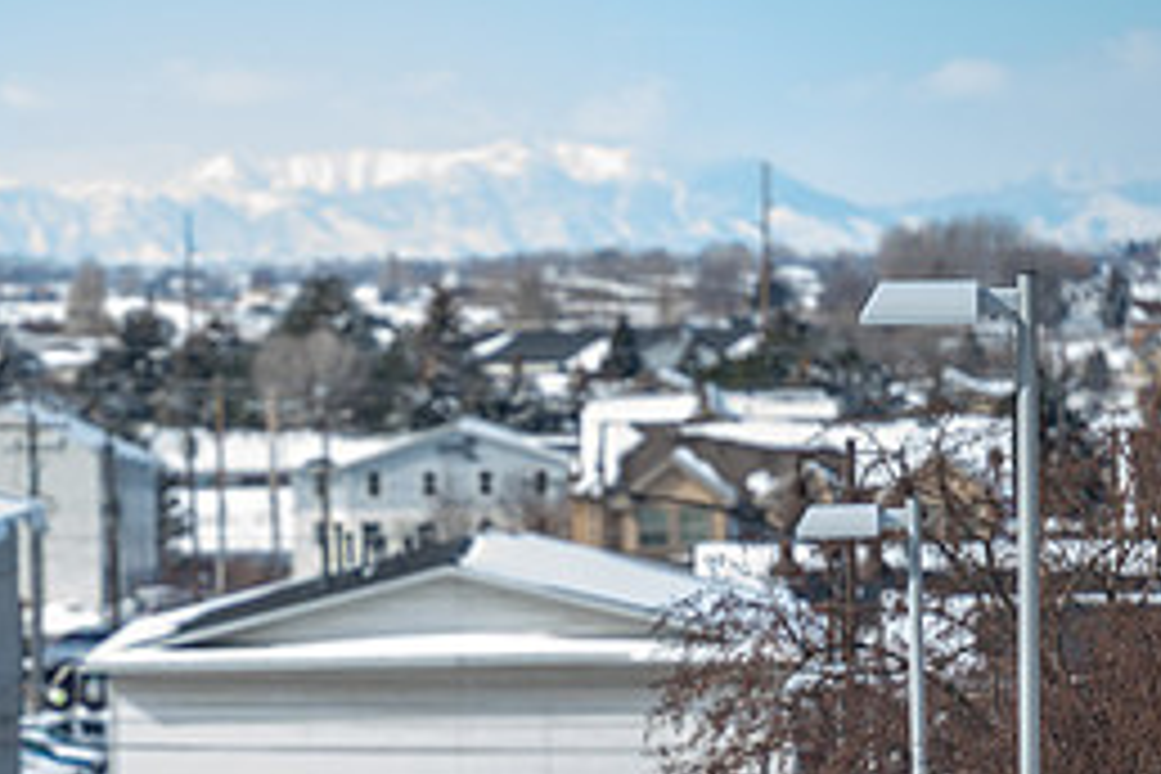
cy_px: 691
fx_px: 11964
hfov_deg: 5.6
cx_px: 279
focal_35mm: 371
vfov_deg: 3.7
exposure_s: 1/800
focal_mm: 165
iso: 100
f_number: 2.8
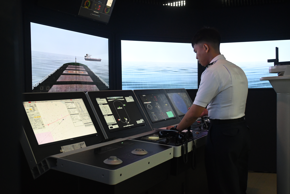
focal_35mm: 36
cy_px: 97
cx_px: 145
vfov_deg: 36.9
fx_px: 290
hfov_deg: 53.1
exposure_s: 1/125
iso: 2800
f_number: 4.2
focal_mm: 24
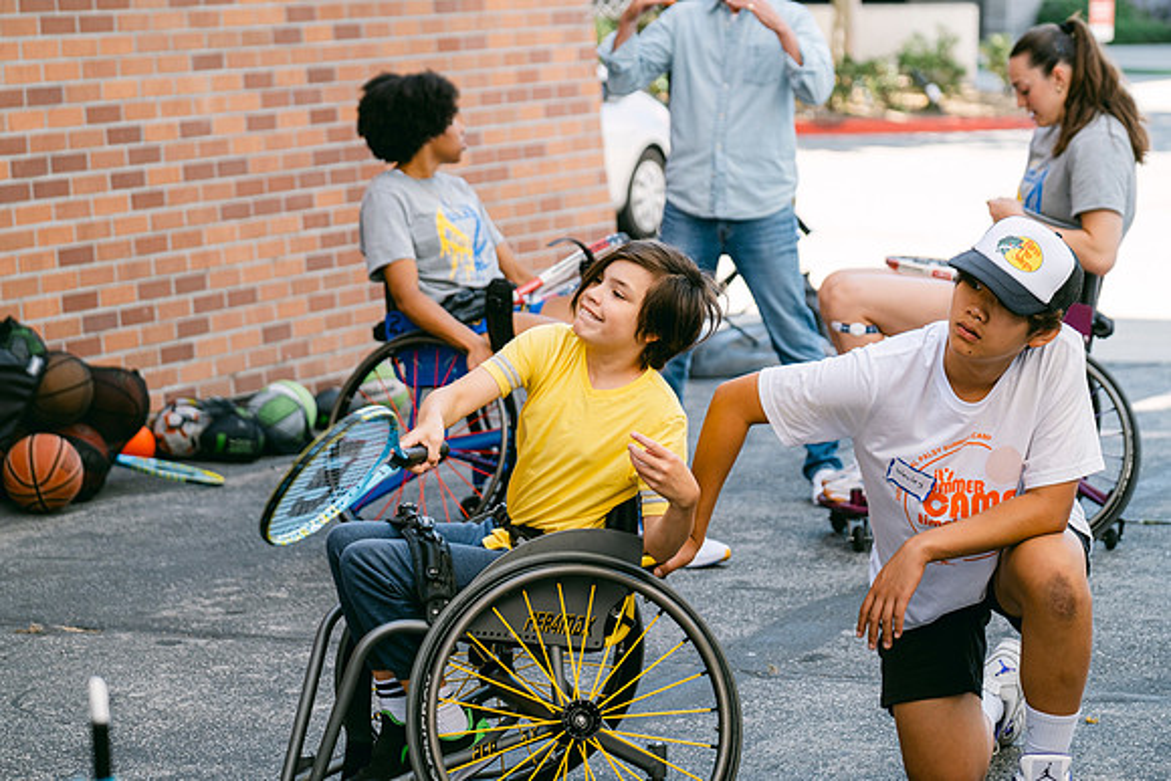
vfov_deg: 12.8
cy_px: 390
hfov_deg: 19.1
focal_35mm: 107
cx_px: 586
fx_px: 3481
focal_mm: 71.5
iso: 160
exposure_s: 1/350
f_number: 2.8
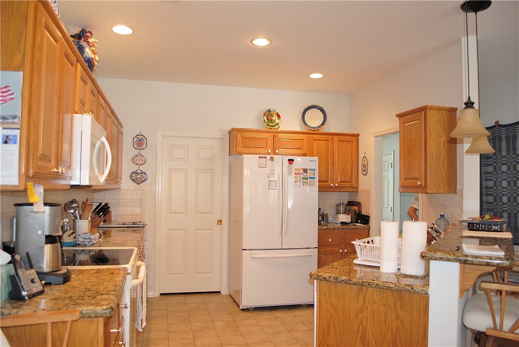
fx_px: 390
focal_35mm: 27
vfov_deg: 48.0
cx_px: 260
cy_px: 174
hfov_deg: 67.3
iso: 200
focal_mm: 18
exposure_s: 1/15
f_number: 3.5
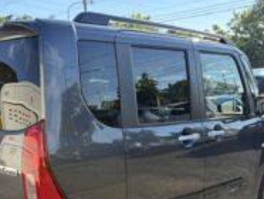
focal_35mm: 49
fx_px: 374
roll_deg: +2.5
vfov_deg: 29.1
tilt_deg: -9.3
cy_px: 158
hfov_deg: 38.7
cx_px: 102
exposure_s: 1/1311
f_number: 1.6
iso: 64
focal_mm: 5.96
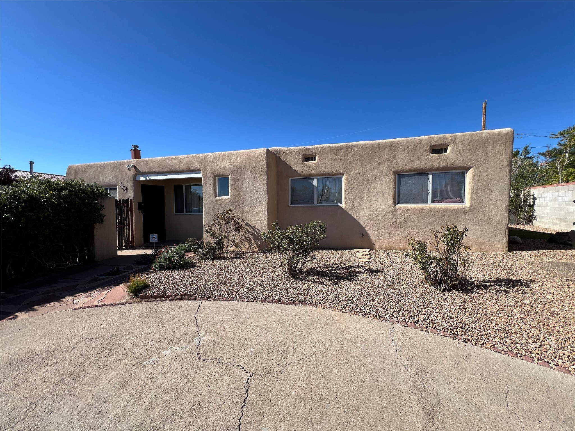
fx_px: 216
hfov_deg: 106.2
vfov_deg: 89.9
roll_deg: +0.3
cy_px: 216
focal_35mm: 13
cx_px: 288
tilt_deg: -2.8
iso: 32
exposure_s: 1/1488
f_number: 1.8
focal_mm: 1.57
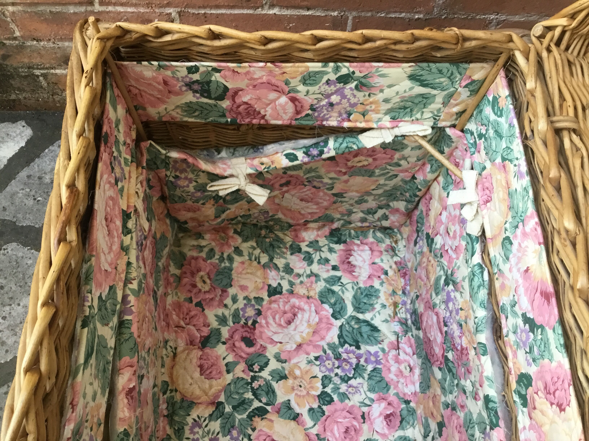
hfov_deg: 58.4
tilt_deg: -66.3
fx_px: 527
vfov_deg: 45.4
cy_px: 220
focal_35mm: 31
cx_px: 294
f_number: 2.4
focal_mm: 3.3
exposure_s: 1/33
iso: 50
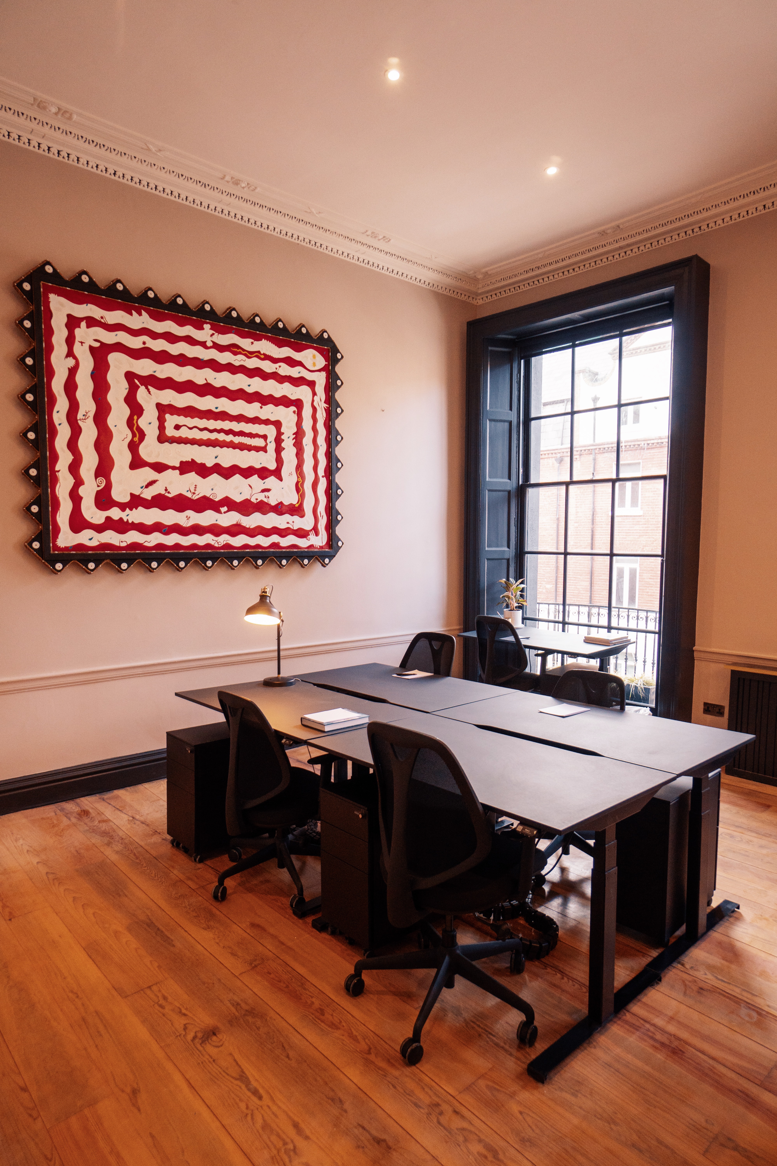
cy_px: 583
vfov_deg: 81.2
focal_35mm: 21
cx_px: 388
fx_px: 680
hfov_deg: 59.5
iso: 800
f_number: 4
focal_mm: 14
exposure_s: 1/125
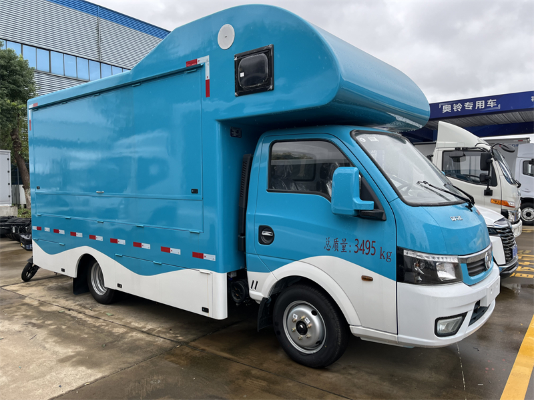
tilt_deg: -3.1
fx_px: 401
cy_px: 200
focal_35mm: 26
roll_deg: +0.8
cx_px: 267
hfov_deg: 67.3
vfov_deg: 53.1
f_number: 1.6
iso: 50
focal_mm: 5.1
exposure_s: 1/542
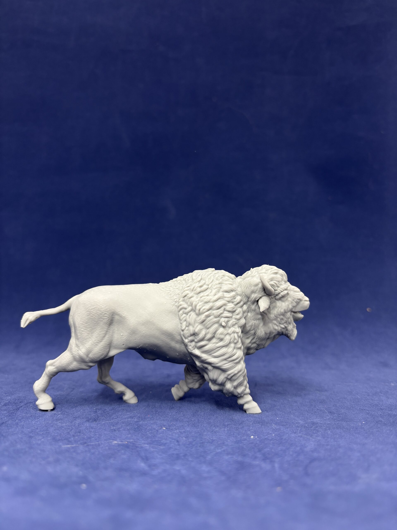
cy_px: 265
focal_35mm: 26
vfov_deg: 67.3
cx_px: 198
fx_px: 398
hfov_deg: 53.1
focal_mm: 5.96
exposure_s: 1/100
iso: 80
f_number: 1.6
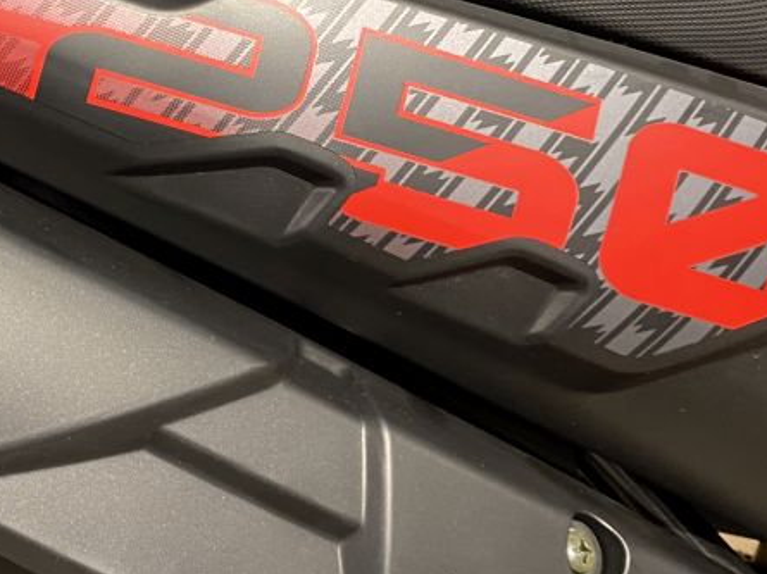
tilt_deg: -30.3
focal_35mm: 62
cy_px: 134
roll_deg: +5.1
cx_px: 212
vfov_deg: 23.3
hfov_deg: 30.8
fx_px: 1373
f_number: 1.8
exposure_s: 1/50
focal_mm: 4.25
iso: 200
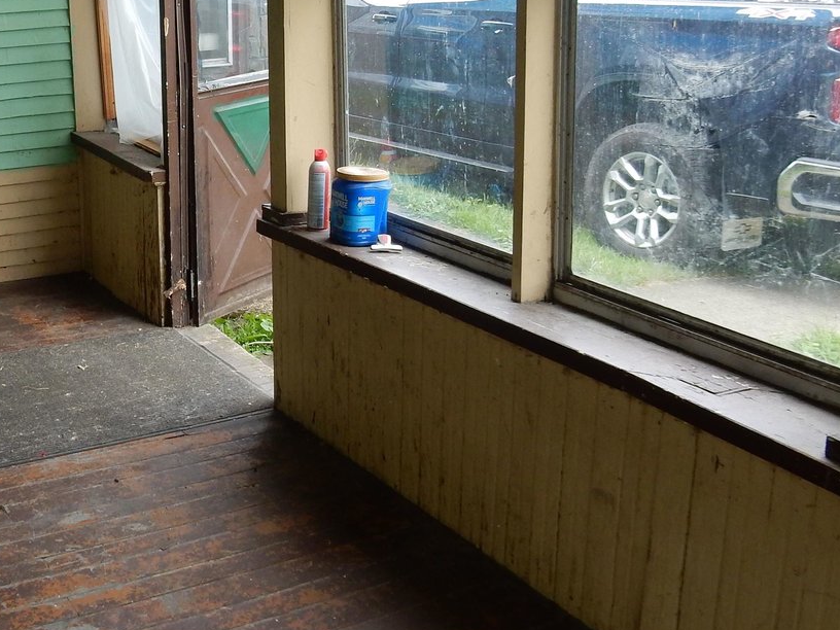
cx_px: 134
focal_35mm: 49
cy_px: 166
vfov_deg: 29.3
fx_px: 1189
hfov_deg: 37.1
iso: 125
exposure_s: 1/80
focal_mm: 4.5
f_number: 3.7
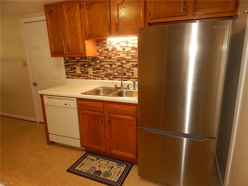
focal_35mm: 23
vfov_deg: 58.9
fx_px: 165
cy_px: 93
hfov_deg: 73.9
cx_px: 124
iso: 200
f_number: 3
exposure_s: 1/30
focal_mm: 4
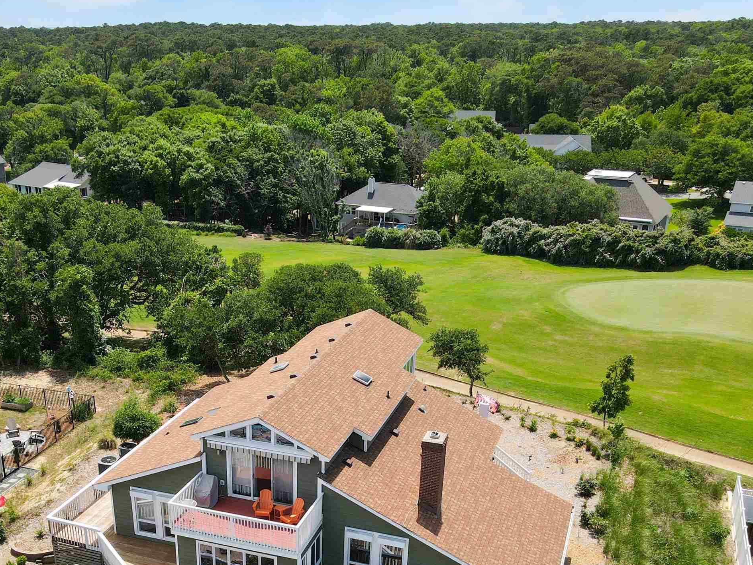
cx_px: 276
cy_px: 449
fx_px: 848
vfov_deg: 35.7
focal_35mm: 39
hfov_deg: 47.4
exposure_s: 1/640
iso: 100
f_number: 2.8
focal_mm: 4.5
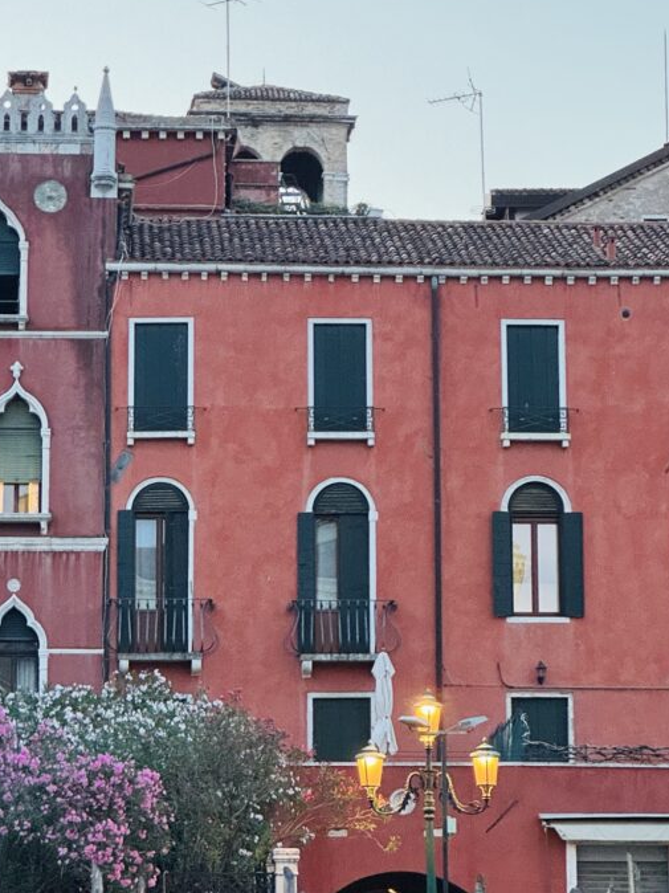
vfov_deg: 16.8
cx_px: 254
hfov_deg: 12.6
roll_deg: +0.7
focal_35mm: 117
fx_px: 3017
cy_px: 469
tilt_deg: +10.1
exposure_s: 1/50
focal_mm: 9
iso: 320
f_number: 2.8
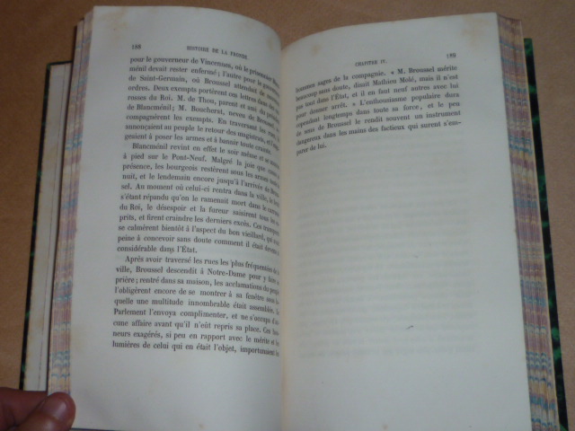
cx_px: 288
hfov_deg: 38.2
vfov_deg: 29.1
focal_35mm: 50
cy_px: 216
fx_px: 831
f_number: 3.3
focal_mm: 5.2
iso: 100
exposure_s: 1/30
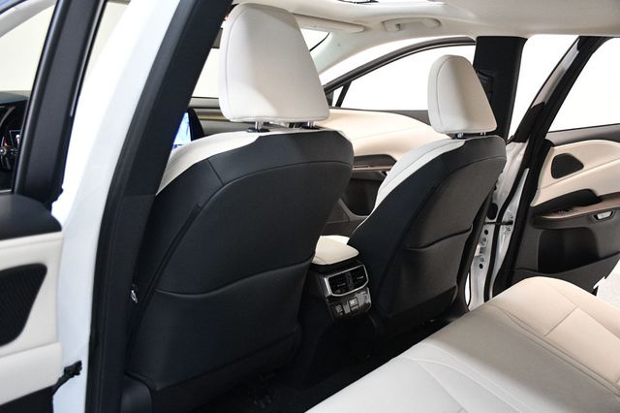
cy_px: 206
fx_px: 585
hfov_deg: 55.8
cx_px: 310
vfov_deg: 38.8
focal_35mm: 34
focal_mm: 23
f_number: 3.8
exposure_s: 1/80
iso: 3200
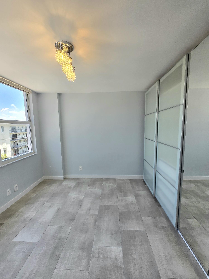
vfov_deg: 106.2
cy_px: 140
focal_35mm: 13
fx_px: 105
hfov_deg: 89.9
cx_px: 104
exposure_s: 1/132
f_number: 2.2
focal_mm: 1.7
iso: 25
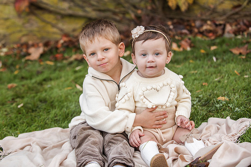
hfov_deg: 26.8
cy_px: 77
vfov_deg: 18.1
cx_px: 116
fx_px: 526
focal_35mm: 75
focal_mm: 70
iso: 800
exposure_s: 1/1000
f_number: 3.5
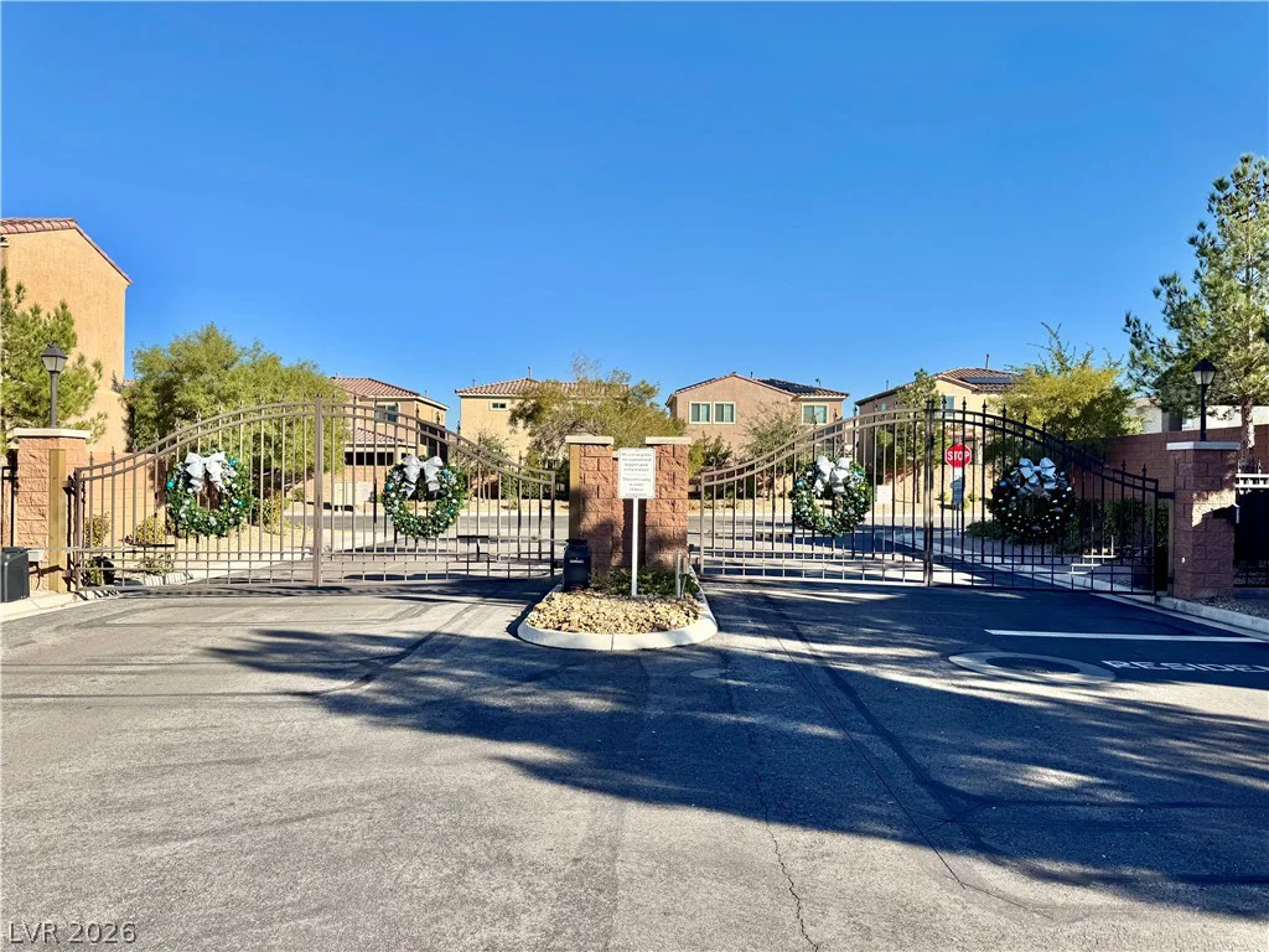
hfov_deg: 71.6
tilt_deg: -0.8
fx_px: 880
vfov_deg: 56.8
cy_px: 476
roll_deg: -0.7
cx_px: 634
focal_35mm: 24
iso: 80
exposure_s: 1/3802
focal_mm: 6.76
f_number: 1.78
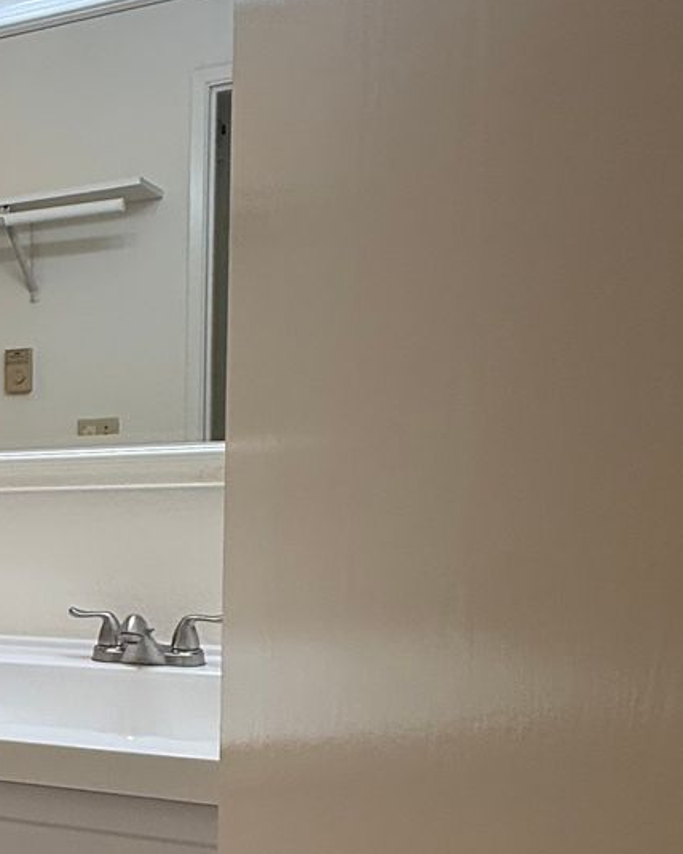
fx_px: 1238
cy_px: 631
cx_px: -329
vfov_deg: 37.2
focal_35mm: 49
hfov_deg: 24.4
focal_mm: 2.22
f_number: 2.2
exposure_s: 1/120
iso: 125
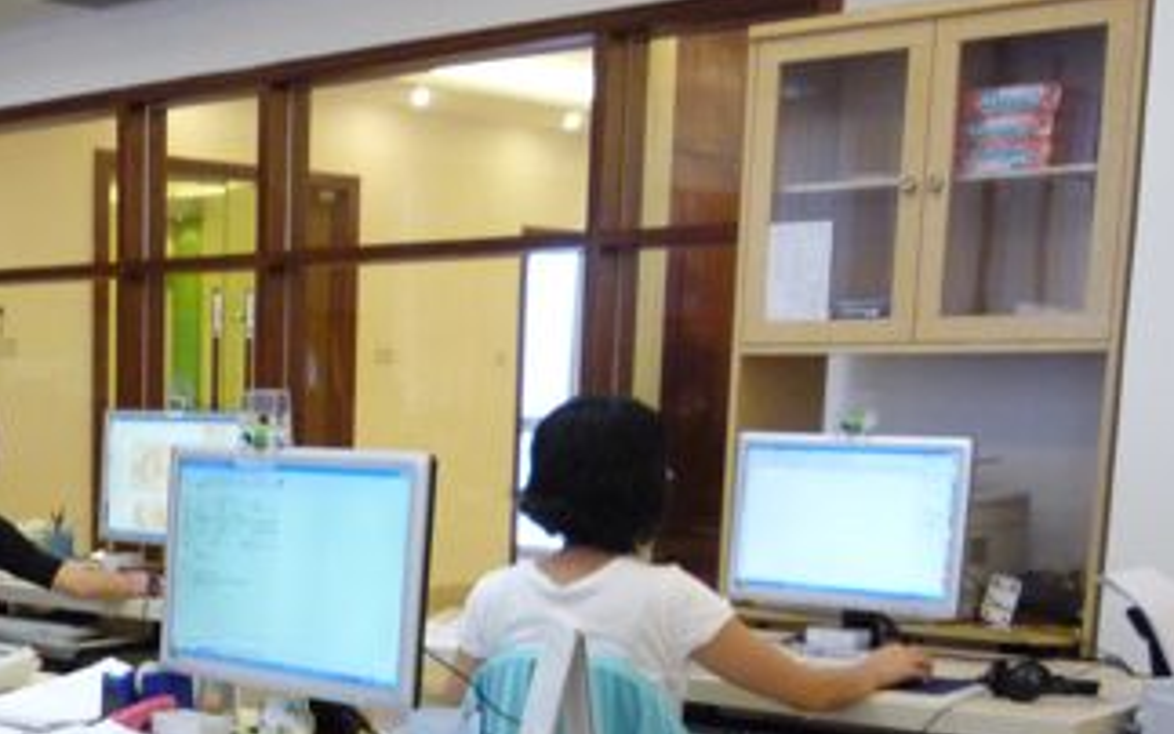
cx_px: 51
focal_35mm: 63
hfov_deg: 30.6
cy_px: 774
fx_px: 2016
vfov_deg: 19.9
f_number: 3.3
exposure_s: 1/25
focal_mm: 5.2
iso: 400
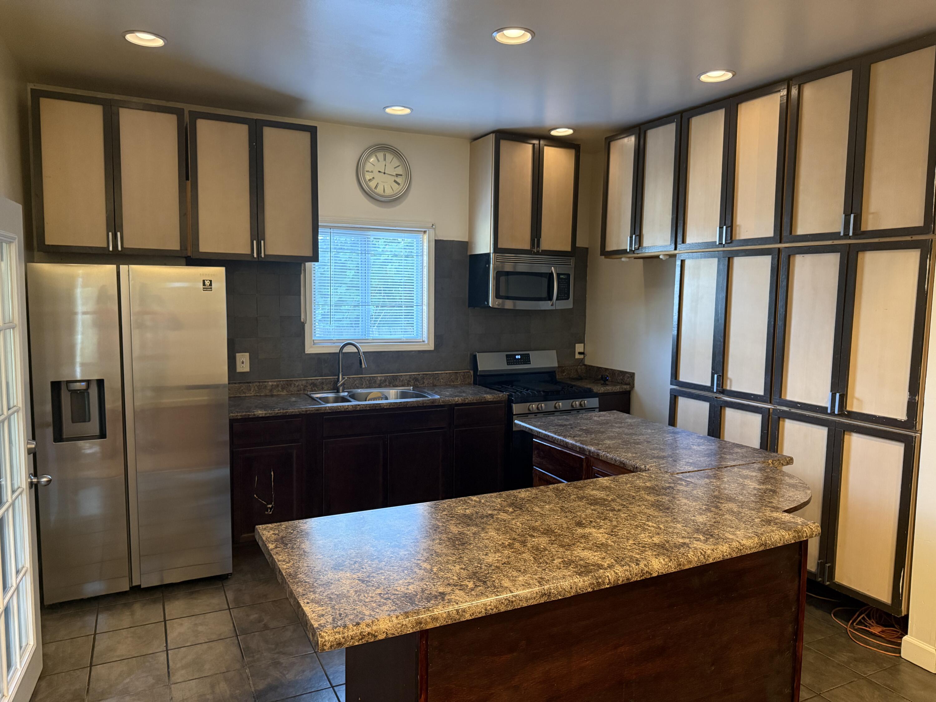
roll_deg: -1.0
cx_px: 468
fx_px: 649
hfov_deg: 71.6
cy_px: 351
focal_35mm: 24
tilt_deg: -3.7
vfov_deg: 56.8
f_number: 1.78
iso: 500
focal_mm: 6.76
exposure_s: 1/60
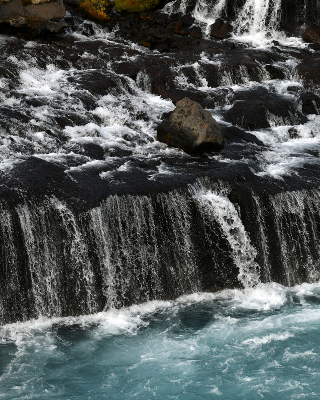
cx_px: 281
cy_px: 200
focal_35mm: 212
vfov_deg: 9.1
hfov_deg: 7.3
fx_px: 2511
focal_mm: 150
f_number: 9
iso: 320
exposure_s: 1/500
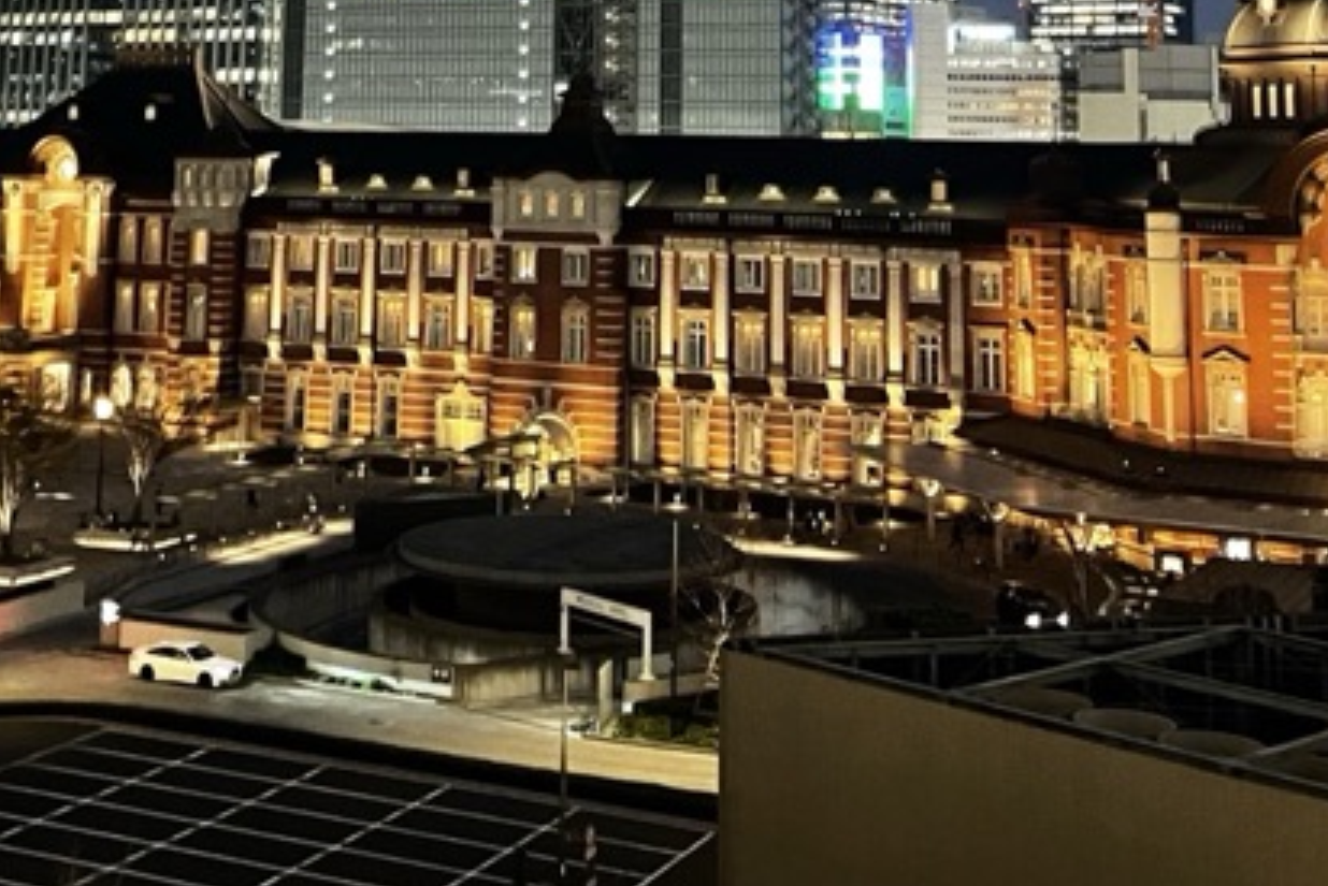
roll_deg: -1.0
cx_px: 519
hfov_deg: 33.8
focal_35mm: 59
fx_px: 2177
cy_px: -192
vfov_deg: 21.3
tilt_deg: +9.1
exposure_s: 1/25
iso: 500
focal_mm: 4.2
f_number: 1.6
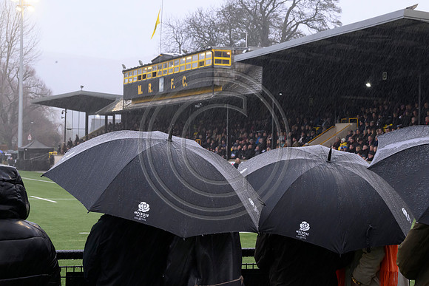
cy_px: 143
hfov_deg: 24.2
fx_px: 1001
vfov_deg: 16.3
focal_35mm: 84
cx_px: 214
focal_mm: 84
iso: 4000
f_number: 14
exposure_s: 1/100
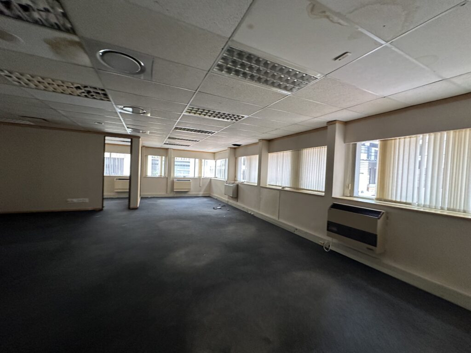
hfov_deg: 102.1
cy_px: 176
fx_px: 190
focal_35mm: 14
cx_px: 236
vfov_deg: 85.7
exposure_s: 1/100
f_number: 2.2
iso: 250
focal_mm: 2.22
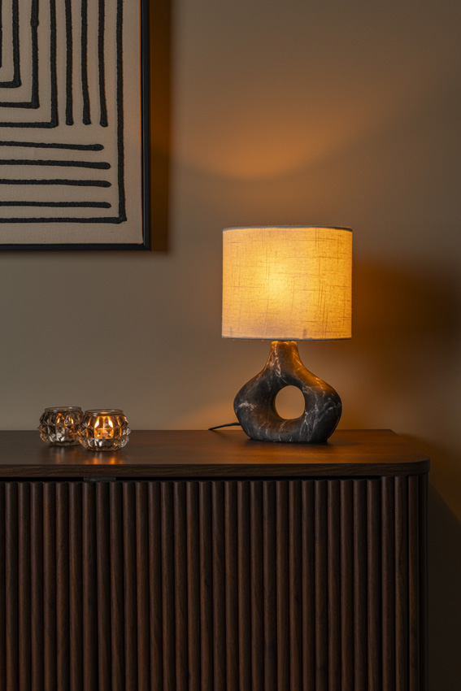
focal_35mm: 50
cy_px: 346
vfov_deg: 39.6
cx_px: 230
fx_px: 960
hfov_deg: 27.0
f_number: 13
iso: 400
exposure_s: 1/13
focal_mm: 50
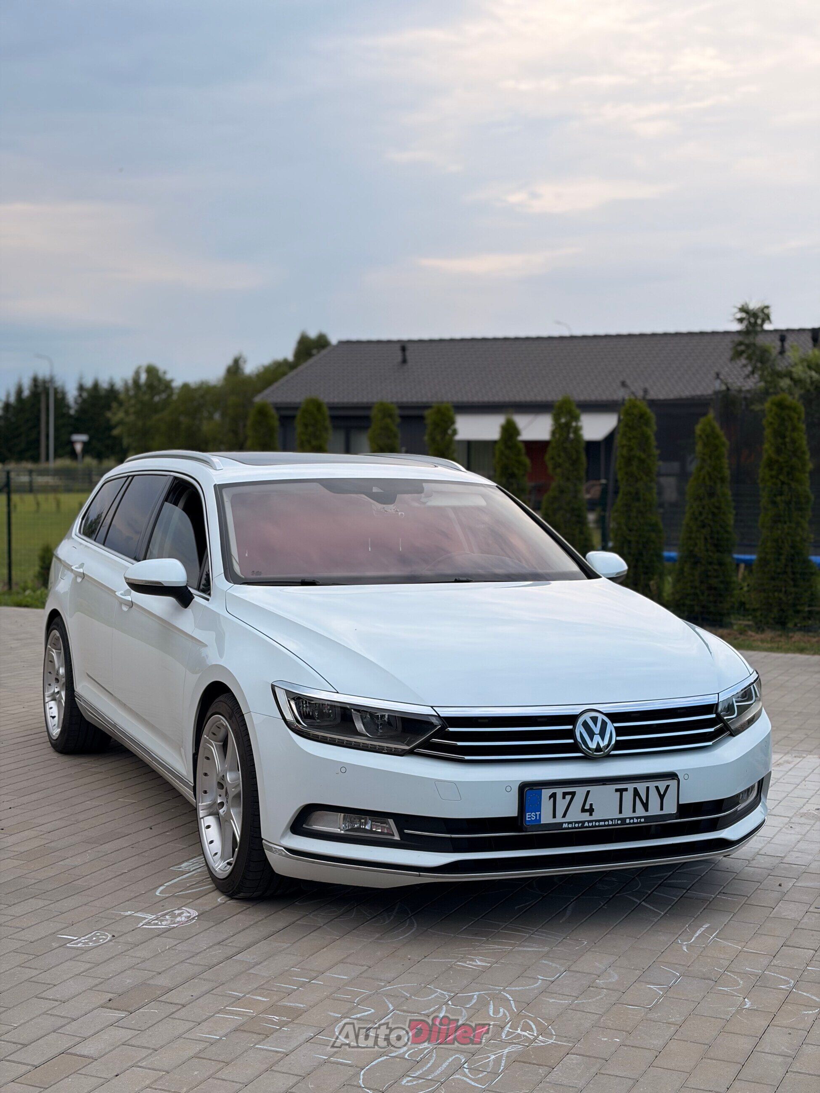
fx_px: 1642
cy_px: 546
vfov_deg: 36.8
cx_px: 410
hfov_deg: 28.0
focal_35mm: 52
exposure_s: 1/1339
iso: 32
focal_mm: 5.96
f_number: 1.6
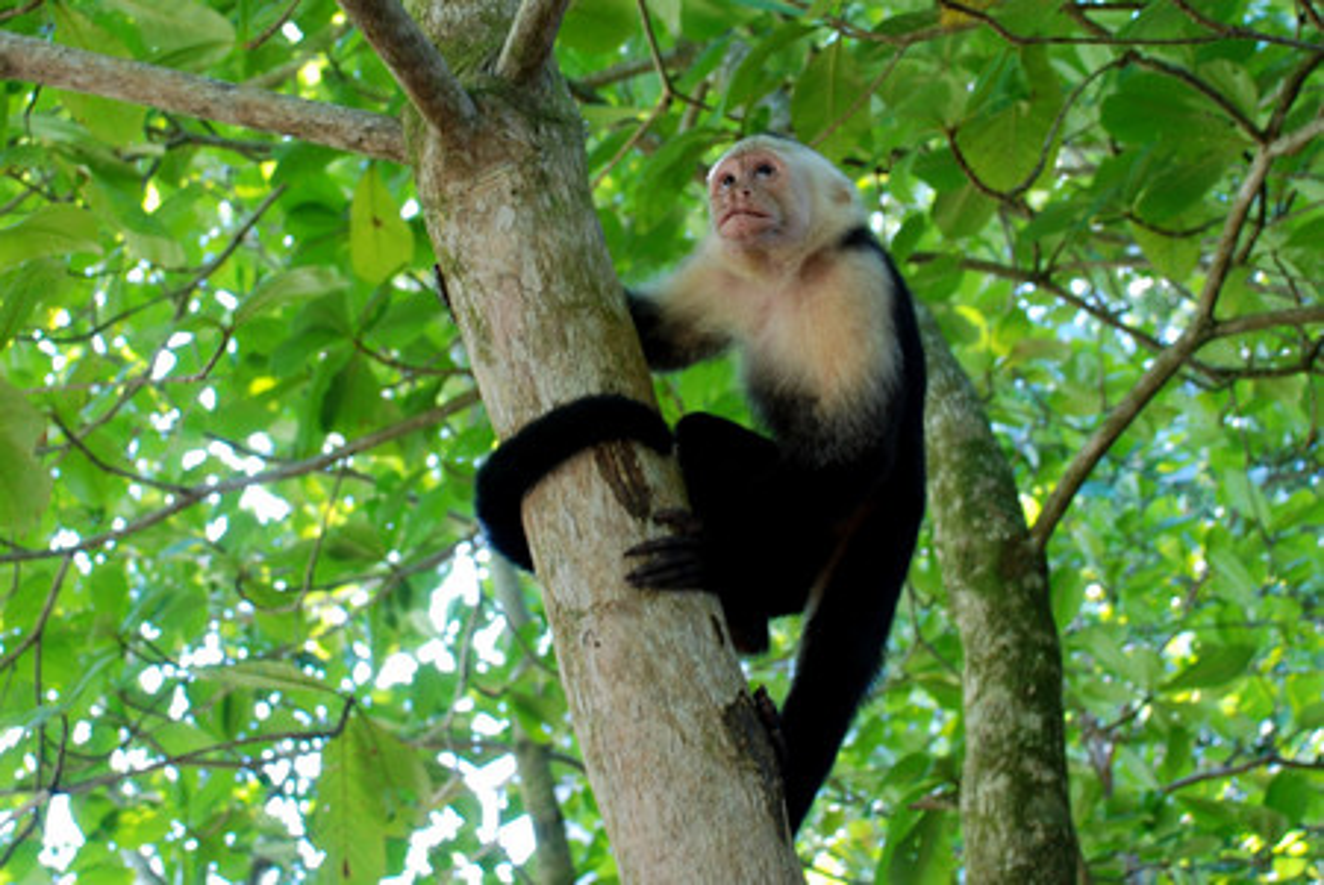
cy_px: 442
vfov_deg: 29.0
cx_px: 662
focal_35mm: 46
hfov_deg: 42.3
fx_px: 1712
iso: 200
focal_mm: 31
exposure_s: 1/50
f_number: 4.2
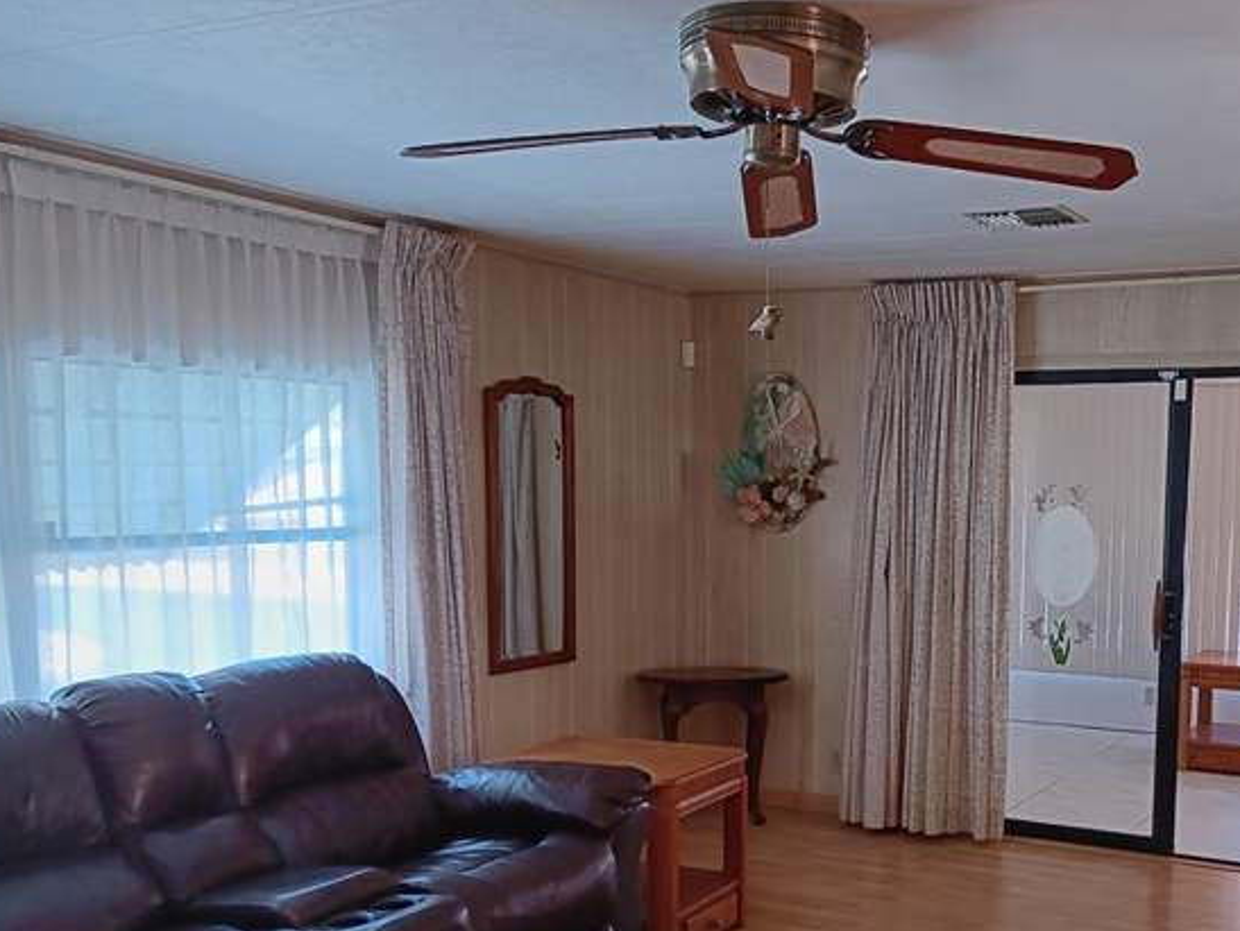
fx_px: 1362
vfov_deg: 37.3
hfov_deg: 47.7
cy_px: 639
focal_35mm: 38
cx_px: 875
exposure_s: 1/25
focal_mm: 3.98
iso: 100
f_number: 1.8
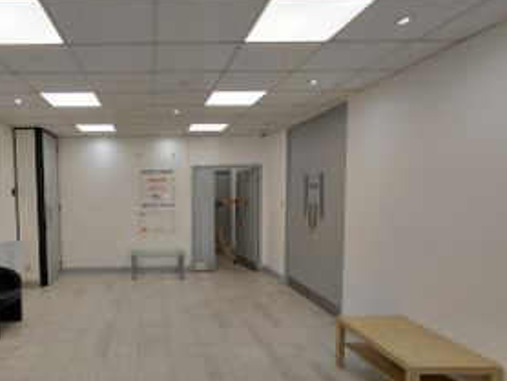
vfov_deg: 58.9
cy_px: 208
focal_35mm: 23
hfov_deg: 71.2
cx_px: 160
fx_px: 337
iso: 40
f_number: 2.2
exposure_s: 1/160
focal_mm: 1.64
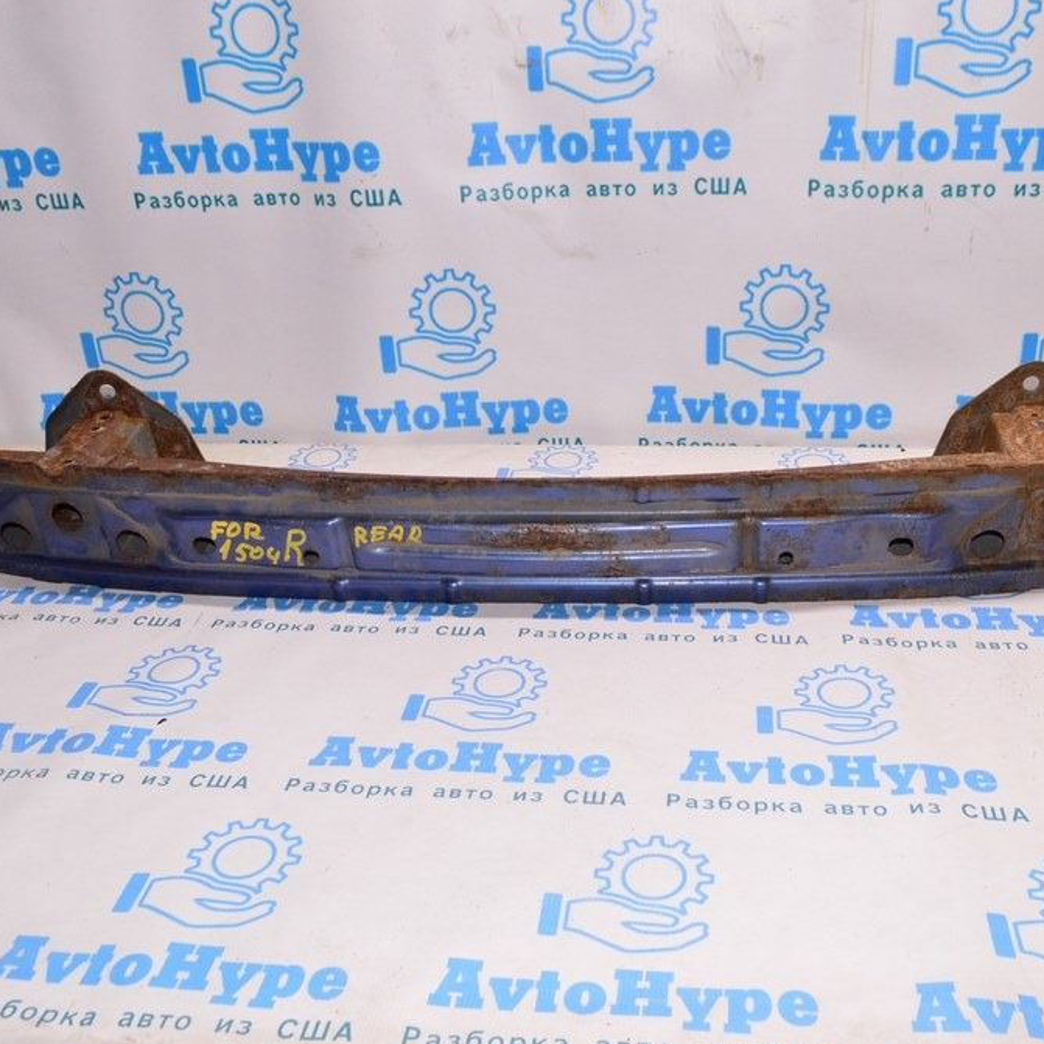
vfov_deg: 47.2
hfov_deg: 47.1
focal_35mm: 35
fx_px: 1194
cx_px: 587
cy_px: 527
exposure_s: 1/60
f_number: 8
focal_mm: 18
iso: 1600
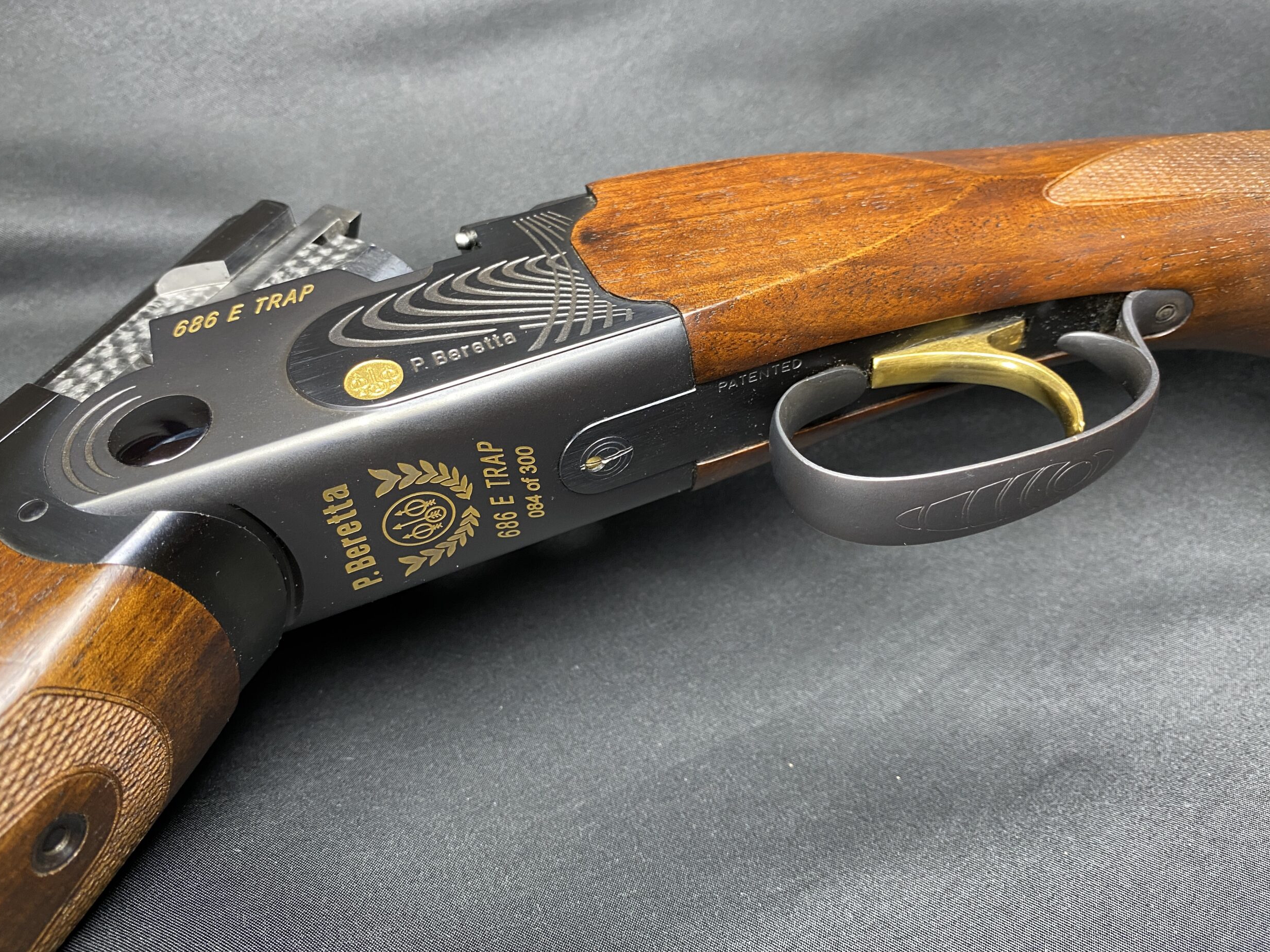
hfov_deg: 65.3
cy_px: 460
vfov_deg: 51.3
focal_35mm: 27
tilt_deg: -36.2
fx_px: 991
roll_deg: +19.8
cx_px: 639
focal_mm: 4.25
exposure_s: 1/60
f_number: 1.8
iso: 160
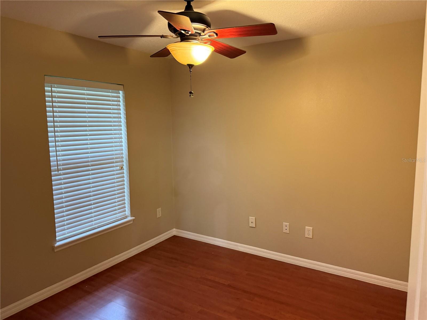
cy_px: 160
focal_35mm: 24
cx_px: 214
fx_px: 296
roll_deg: +0.6
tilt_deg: -5.9
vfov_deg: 56.8
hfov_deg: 71.6
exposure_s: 1/60
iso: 640
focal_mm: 6.76
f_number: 1.78
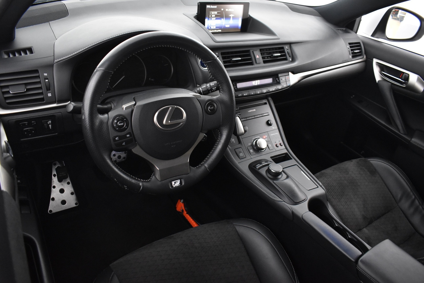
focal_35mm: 27
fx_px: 318
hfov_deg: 67.4
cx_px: 212
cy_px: 142
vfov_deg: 47.9
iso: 3200
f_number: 3.5
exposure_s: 1/25
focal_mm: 18
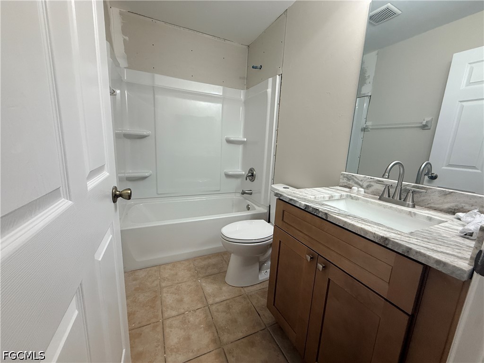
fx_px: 196
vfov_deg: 85.7
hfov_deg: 102.1
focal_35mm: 14
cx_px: 242
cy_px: 182
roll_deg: -3.9
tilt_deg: -10.9
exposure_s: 1/120
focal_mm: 2.22
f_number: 2.2
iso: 250
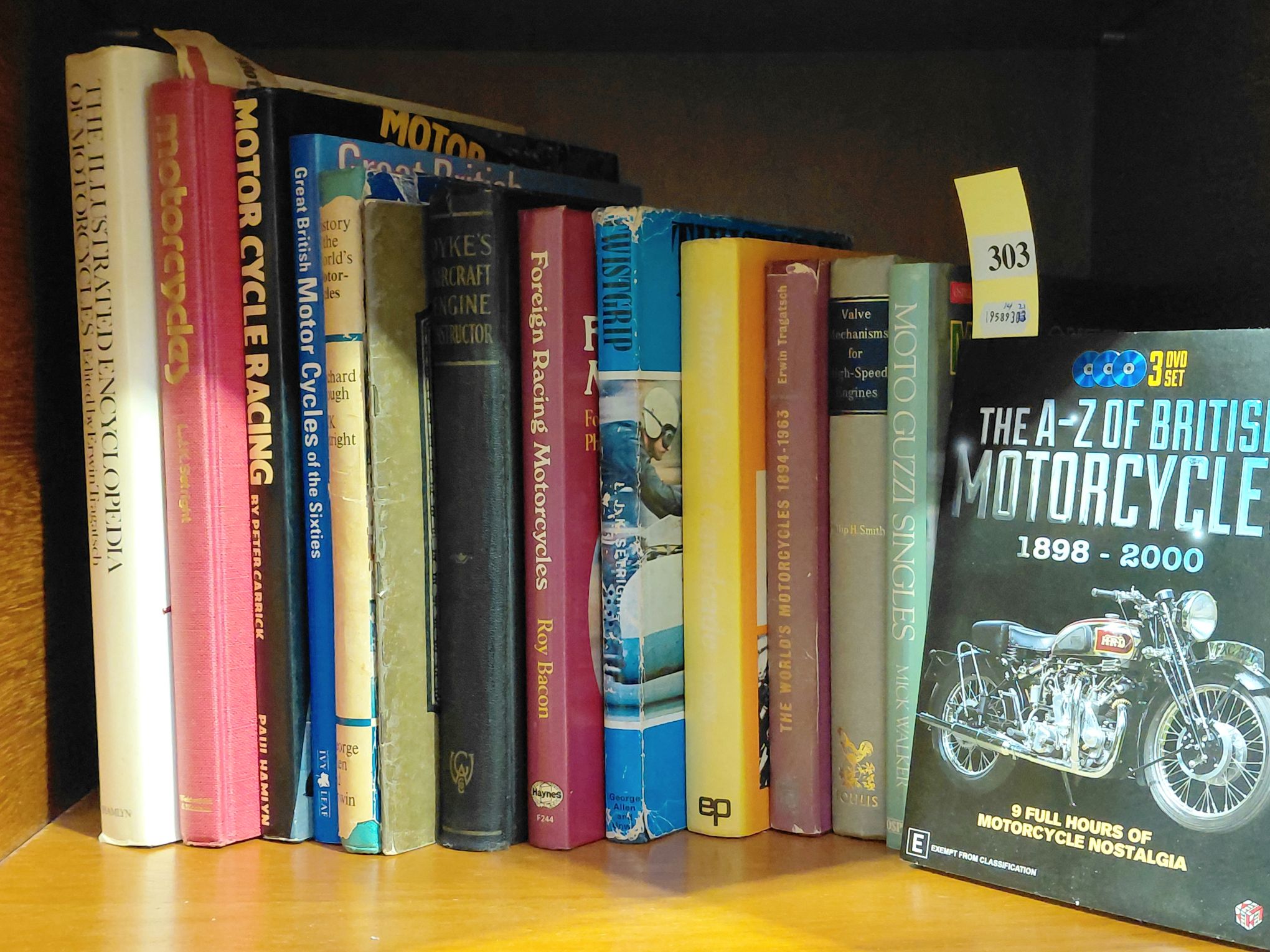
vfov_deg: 54.9
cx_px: 635
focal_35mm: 25
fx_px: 917
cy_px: 476
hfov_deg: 69.4
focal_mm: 4.69
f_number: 1.8
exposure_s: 1/24
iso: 320
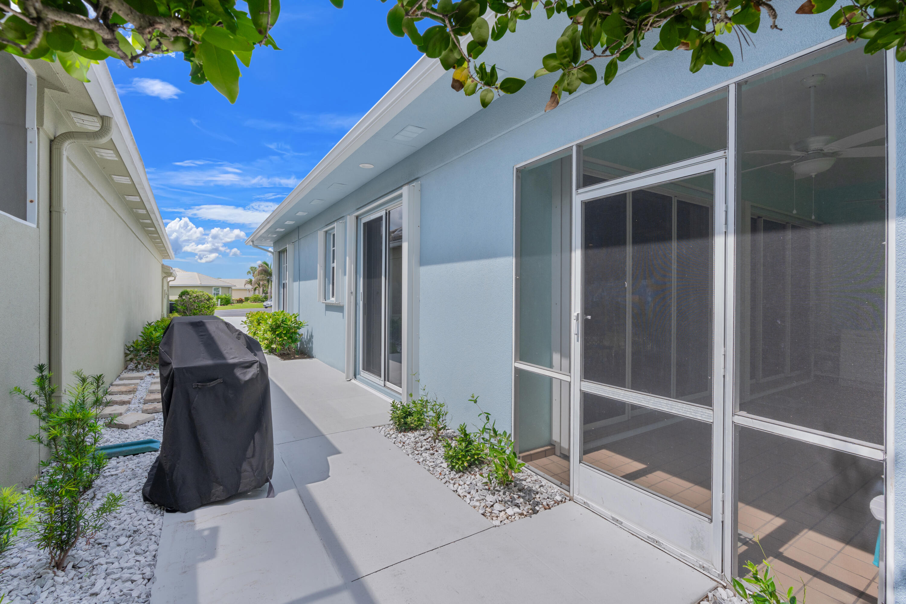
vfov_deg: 73.7
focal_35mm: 16
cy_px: 302
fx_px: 403
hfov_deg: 96.7
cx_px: 453
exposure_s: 1/200
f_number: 11
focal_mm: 16
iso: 500
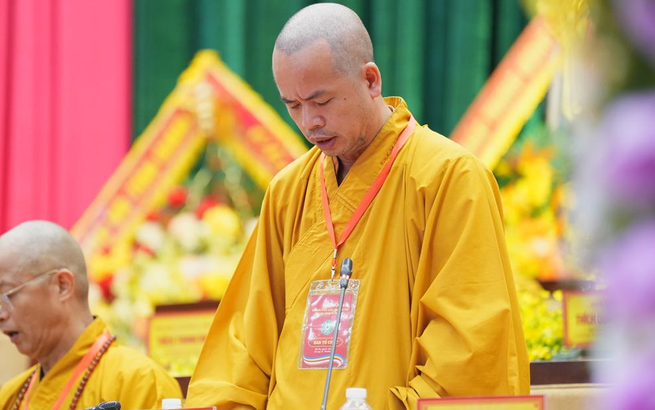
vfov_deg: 5.3
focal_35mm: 247
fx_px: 4410
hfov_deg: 8.5
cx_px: 308
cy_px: 193
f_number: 2.8
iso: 3200
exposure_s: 1/200
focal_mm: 200
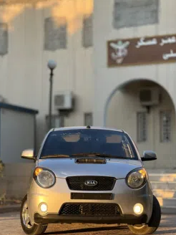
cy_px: 120
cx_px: 93
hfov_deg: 15.7
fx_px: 637
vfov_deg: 20.9
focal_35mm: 94
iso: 50
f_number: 2.8
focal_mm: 9
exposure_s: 1/121
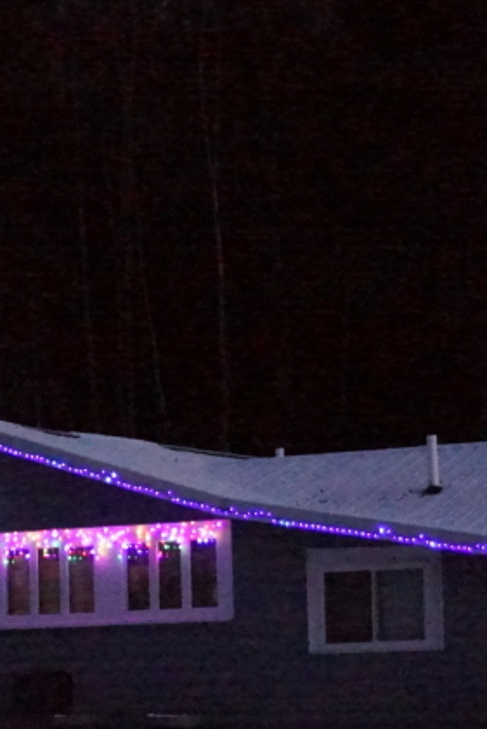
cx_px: 62
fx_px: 3248
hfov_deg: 8.5
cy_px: 570
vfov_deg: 12.8
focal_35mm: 160
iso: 12800
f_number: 4.5
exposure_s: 1/20
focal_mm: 45
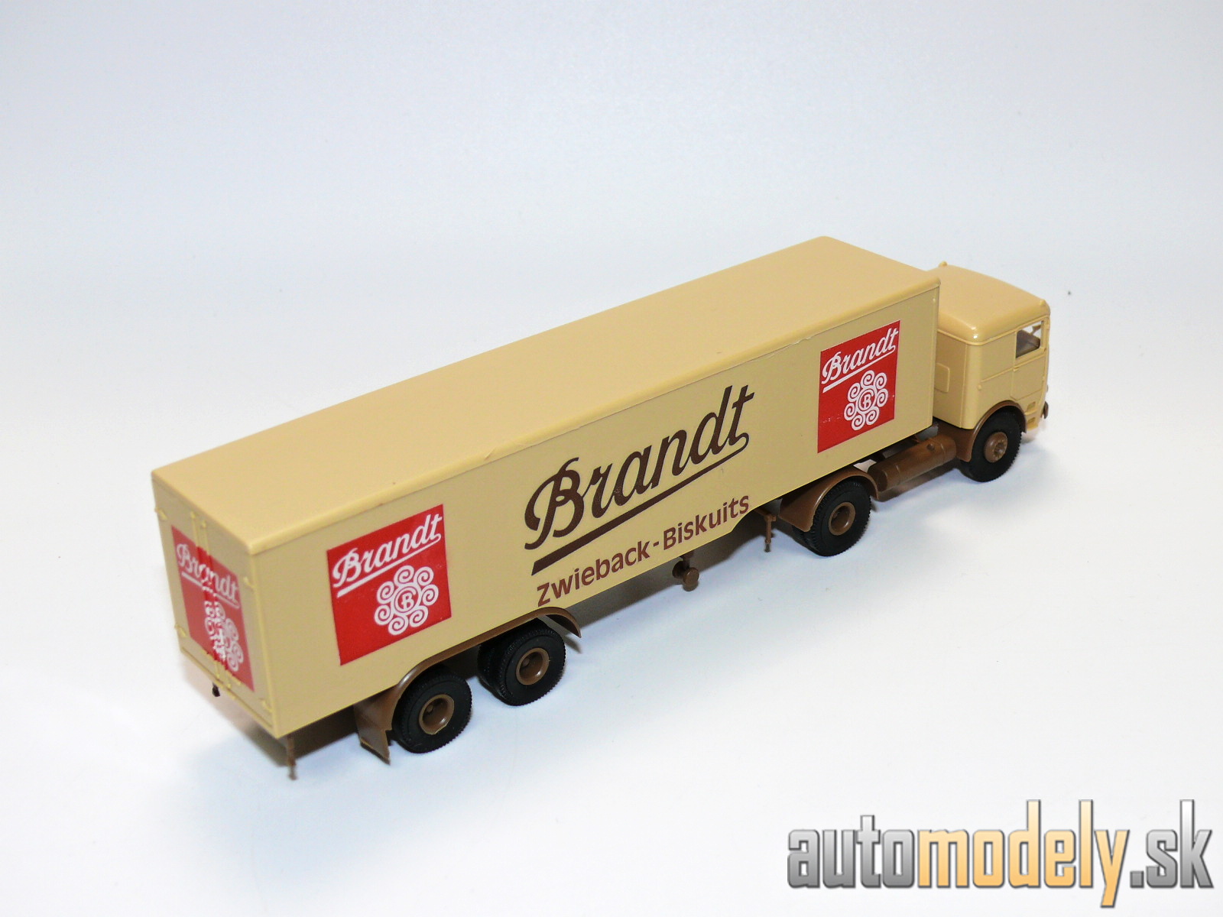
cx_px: 612
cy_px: 458
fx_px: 1767
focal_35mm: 50
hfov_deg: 38.2
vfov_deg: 29.1
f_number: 4
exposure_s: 1/30
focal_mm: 9.1
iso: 100
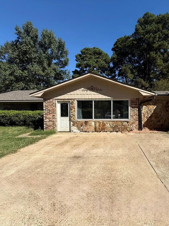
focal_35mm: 19
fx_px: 124
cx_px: 110
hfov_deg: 67.1
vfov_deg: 84.7
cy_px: 113
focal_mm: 2.22
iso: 50
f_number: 2.2
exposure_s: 1/3289
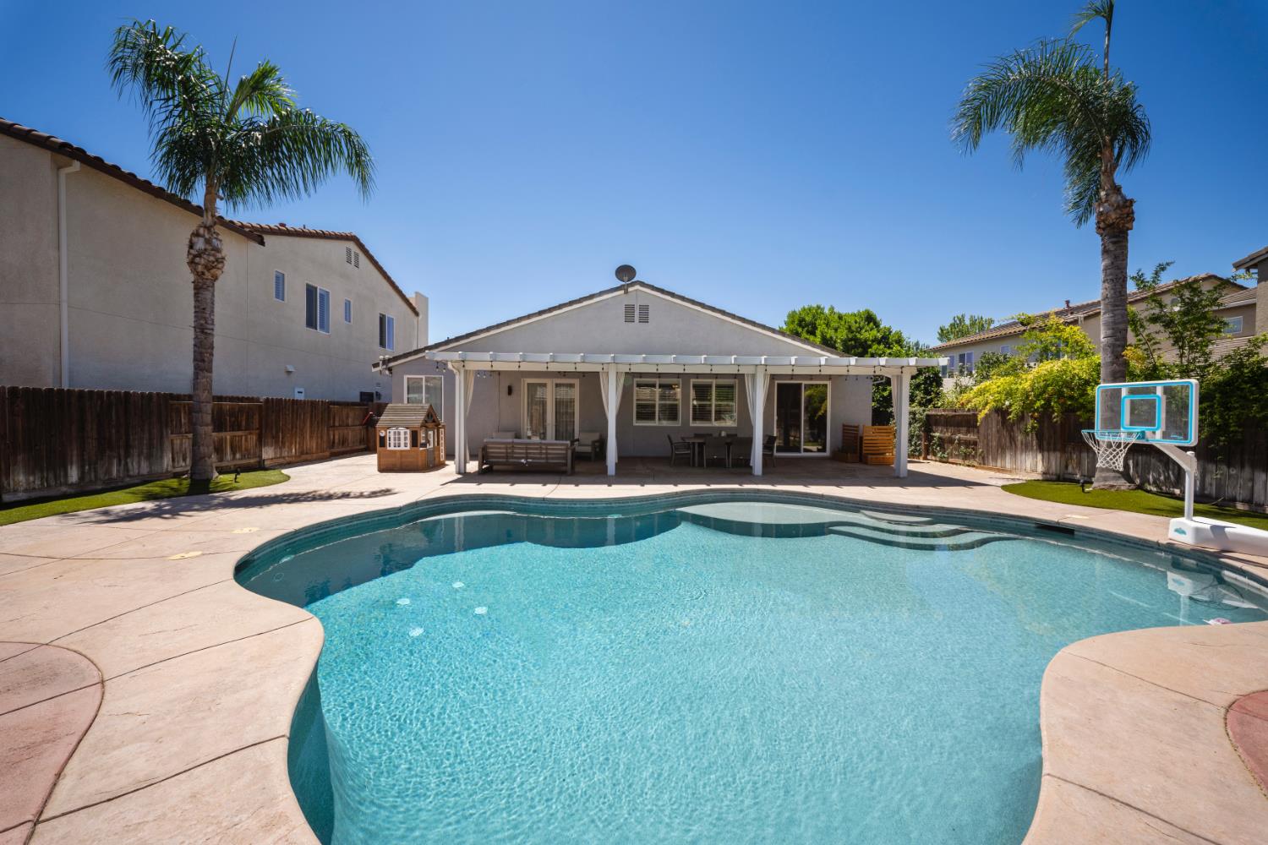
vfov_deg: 90.0
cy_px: 422
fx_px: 423
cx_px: 634
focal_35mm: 12
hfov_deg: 112.6
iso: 400
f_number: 8
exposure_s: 1/640
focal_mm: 12
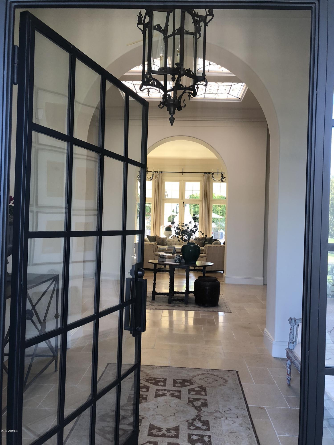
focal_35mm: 28
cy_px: 222
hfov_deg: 49.7
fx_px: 360
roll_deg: -0.6
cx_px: 167
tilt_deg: +0.7
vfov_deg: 63.4
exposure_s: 1/30
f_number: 1.8
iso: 25
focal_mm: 3.99
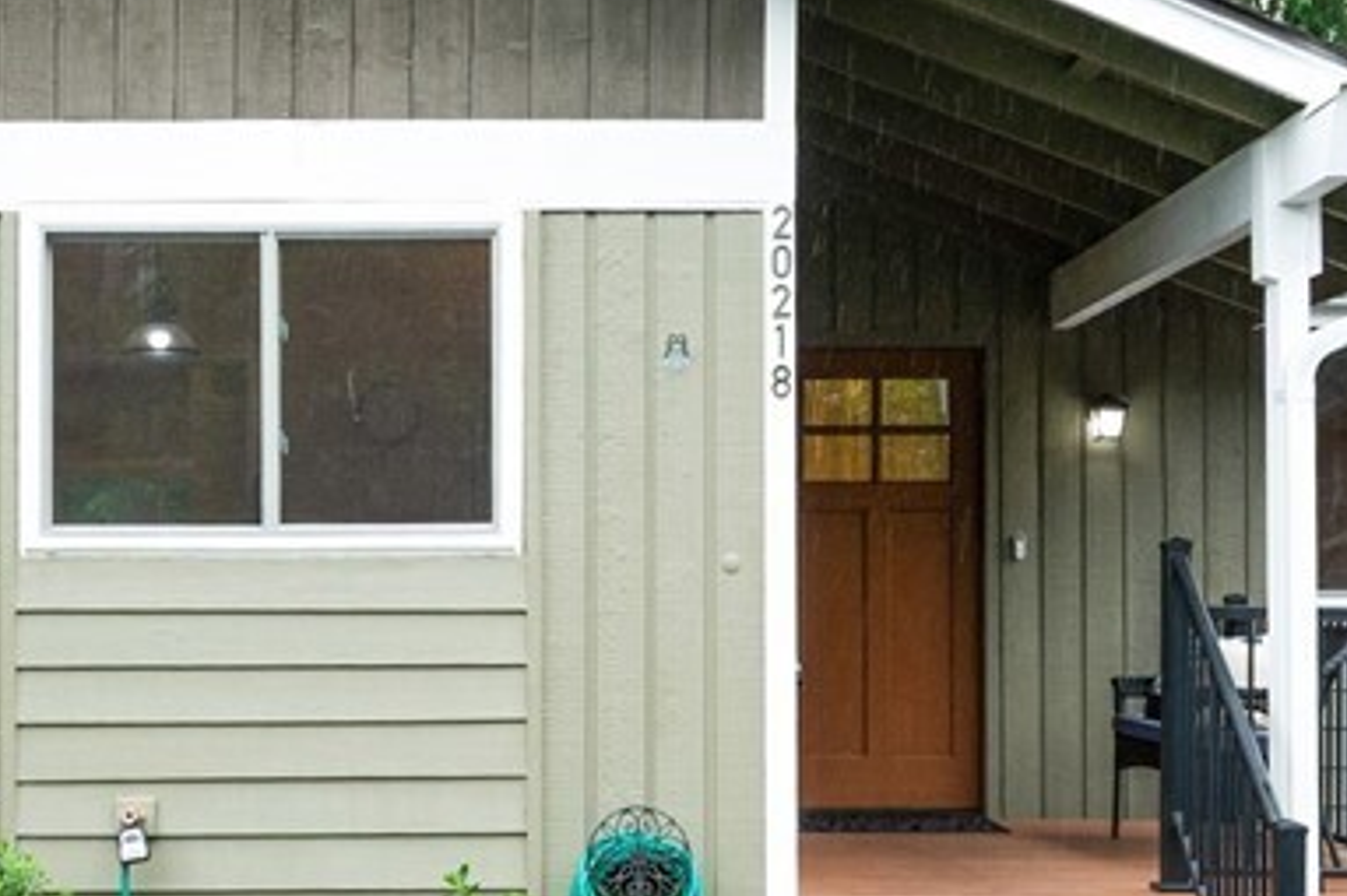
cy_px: 582
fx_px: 2319
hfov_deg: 32.3
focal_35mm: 62
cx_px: 542
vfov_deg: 21.8
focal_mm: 14
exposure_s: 1/160
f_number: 7.1
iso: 640
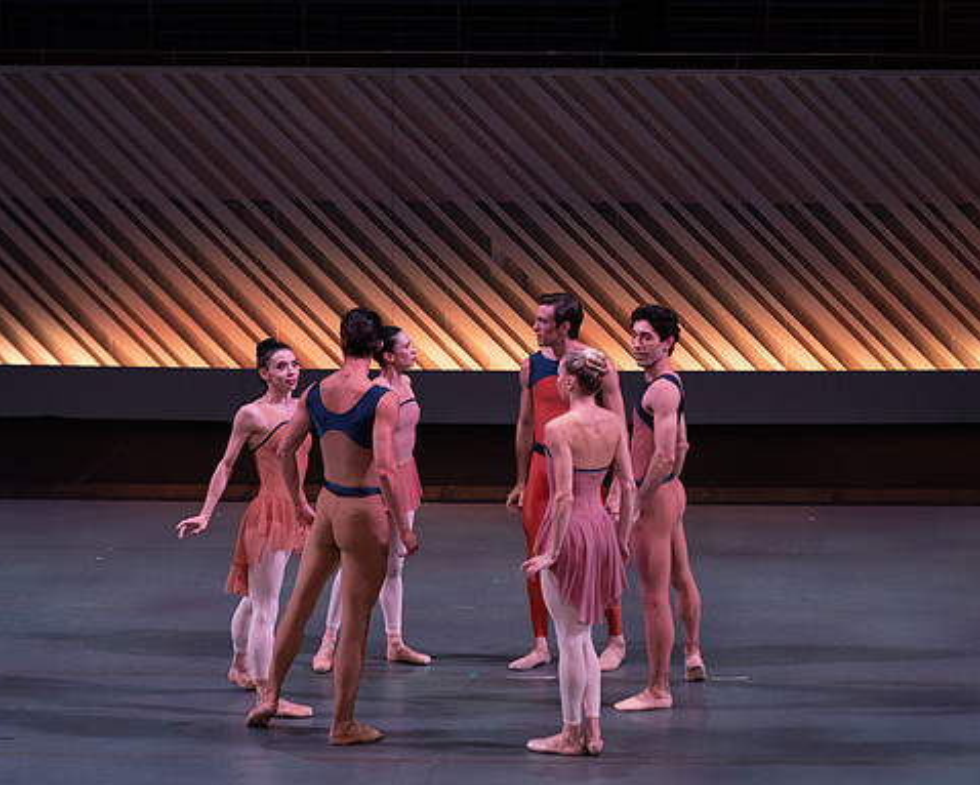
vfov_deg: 14.4
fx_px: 3105
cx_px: 527
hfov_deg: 17.9
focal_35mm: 107
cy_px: 395
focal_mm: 94
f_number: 5.6
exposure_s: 1/400
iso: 8000
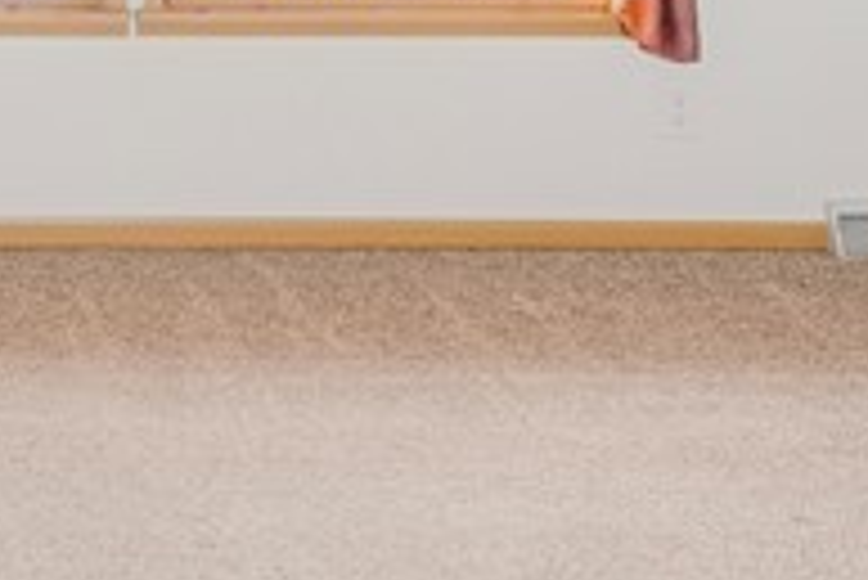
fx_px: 2172
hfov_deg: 20.6
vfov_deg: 13.8
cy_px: -418
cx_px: -256
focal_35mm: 90
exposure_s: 1/2
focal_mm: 16
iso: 250
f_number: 9
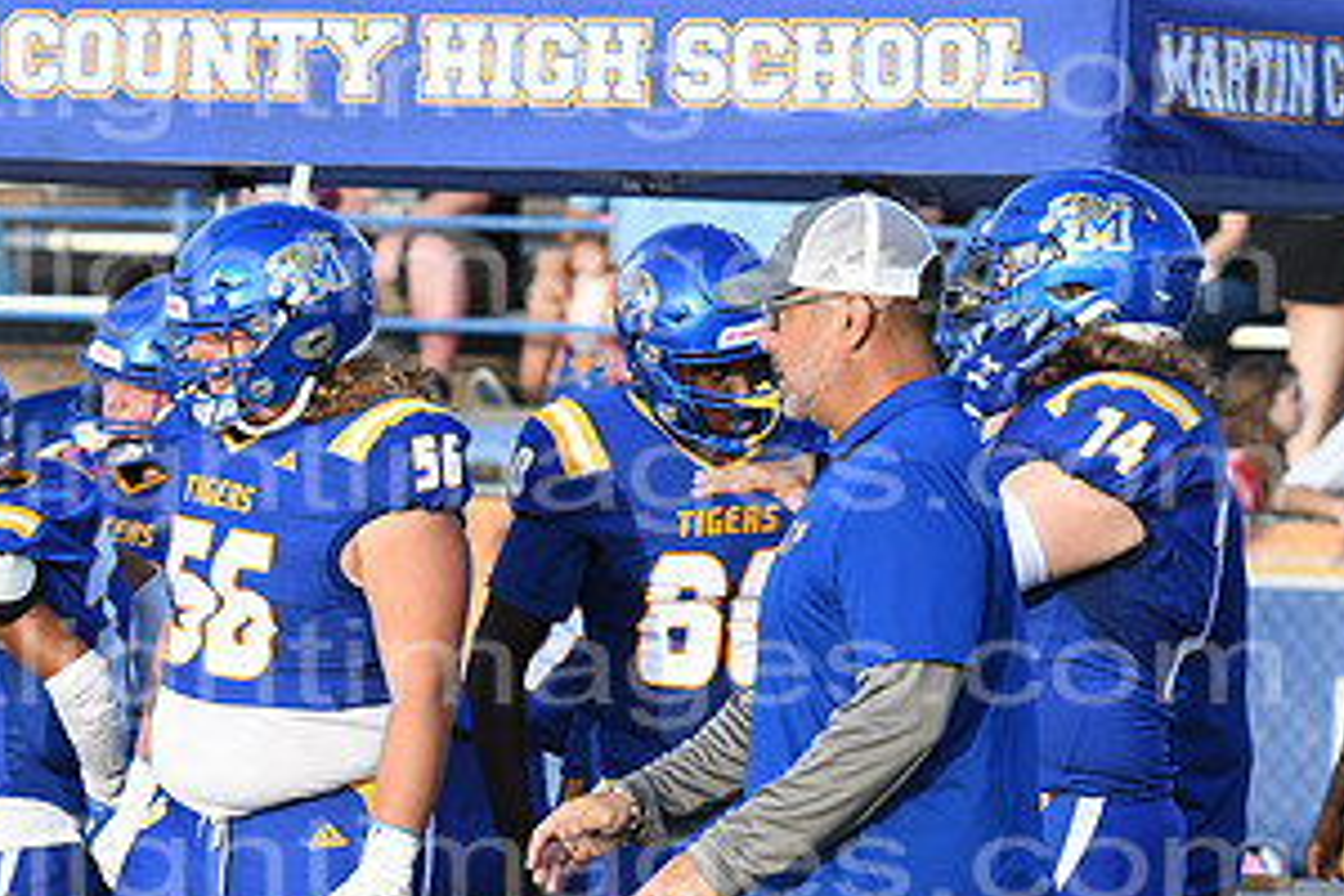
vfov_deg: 4.1
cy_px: 576
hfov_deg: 6.1
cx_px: 278
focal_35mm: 336
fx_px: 12543
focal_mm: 116
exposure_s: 1/500
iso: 160
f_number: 5.6
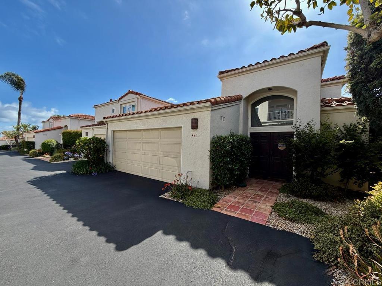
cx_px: 191
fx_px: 154
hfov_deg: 102.1
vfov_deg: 85.7
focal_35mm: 14
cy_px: 143
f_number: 2.2
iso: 25
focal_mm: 2.22
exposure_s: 1/770
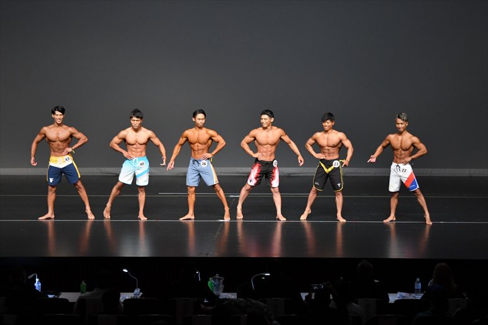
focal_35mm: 135
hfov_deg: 15.2
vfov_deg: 10.2
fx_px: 1829
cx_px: 244
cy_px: 162
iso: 2500
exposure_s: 1/400
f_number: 5.6
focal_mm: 90
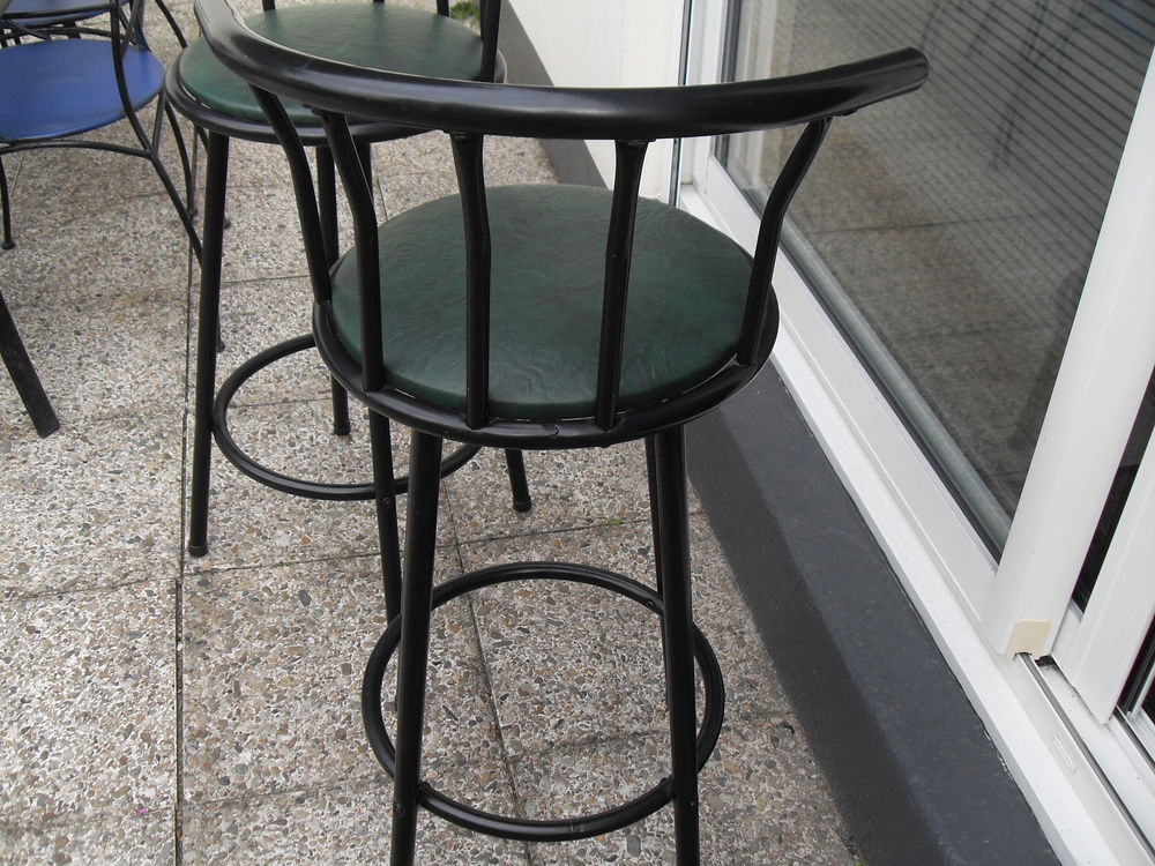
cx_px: 578
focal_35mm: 37
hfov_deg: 50.1
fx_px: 1235
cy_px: 433
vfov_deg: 38.7
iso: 80
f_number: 2.8
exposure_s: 1/180
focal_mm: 6.3
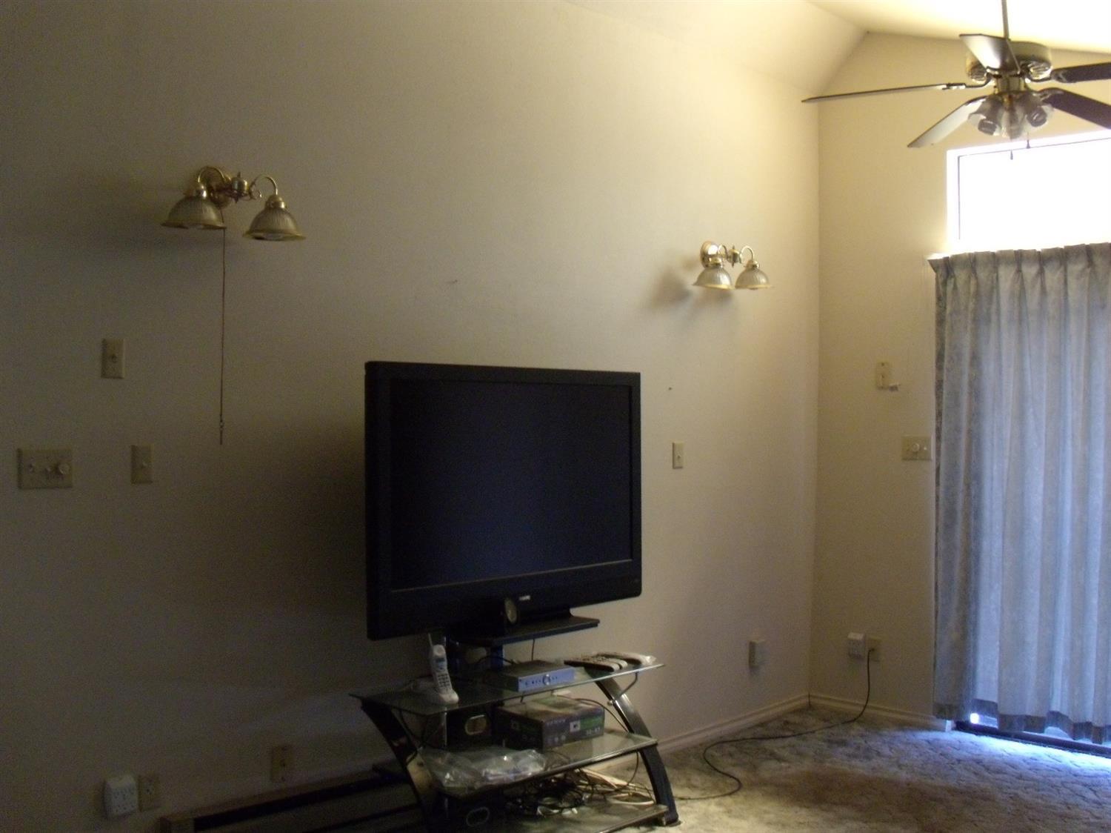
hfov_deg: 51.4
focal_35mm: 36
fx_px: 1155
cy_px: 416
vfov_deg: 39.6
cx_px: 556
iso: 400
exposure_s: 1/50
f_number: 3.6
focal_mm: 6.4
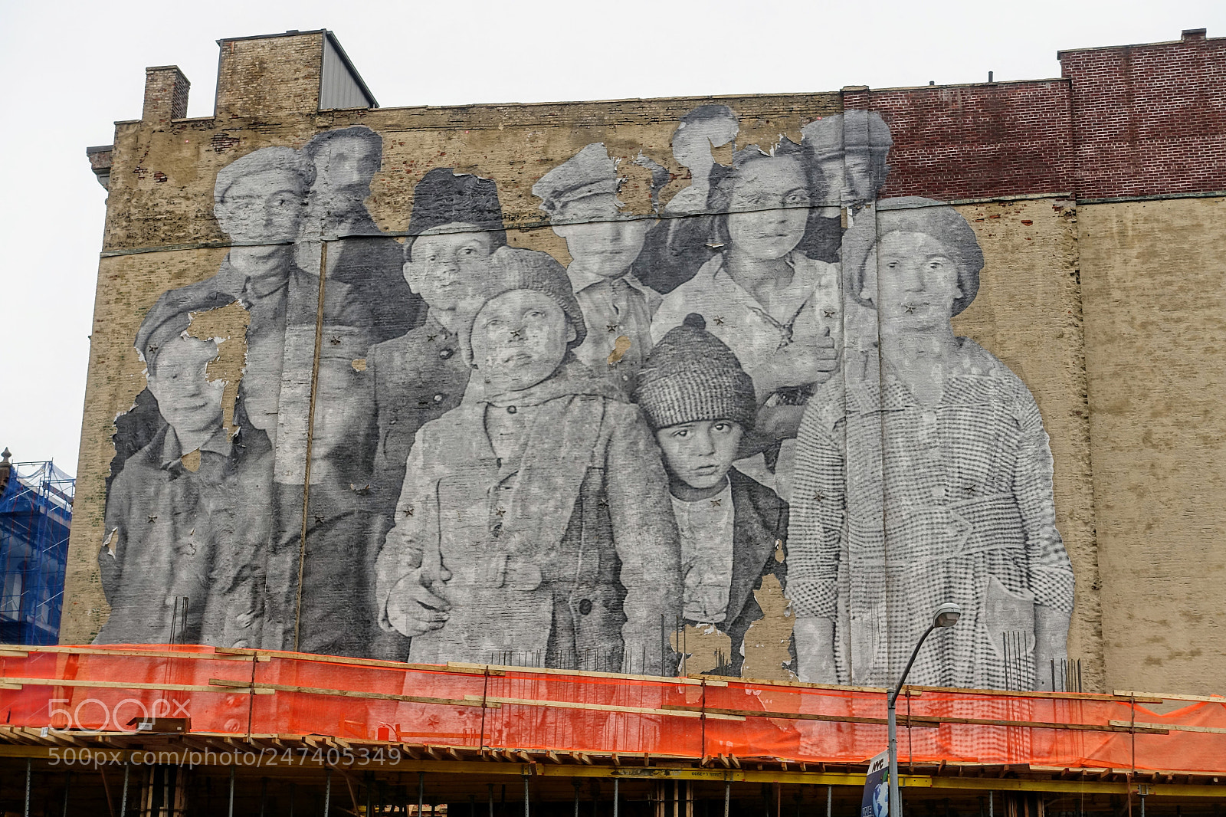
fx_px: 2043
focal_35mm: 60
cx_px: 613
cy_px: 408
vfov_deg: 22.6
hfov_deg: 33.4
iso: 125
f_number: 7.1
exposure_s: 1/50
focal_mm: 22.18
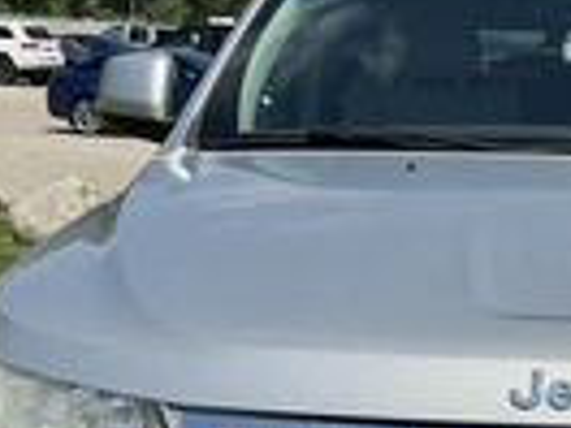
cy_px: 450
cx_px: 567
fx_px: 1402
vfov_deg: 16.9
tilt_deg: -15.9
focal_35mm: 85
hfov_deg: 22.2
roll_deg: -4.0
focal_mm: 3
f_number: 1.8
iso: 25
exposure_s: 1/2427
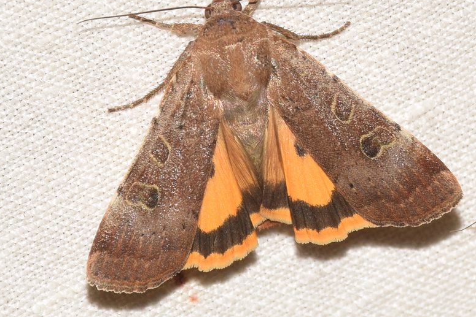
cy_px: 140
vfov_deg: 5.3
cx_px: 240
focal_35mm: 260
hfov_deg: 7.9
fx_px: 3438
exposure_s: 1/160
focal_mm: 140
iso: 100
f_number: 13
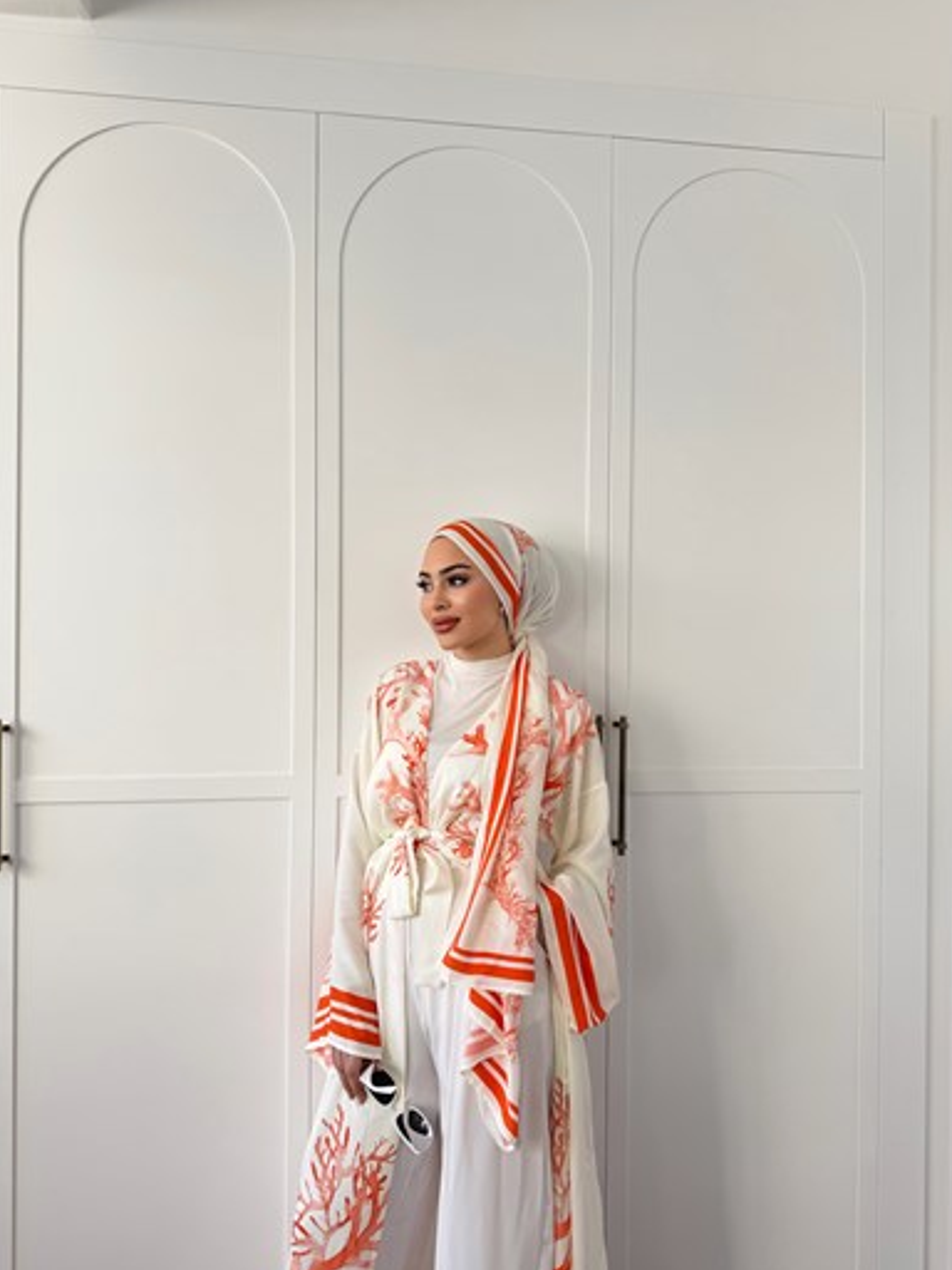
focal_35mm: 25
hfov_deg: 54.9
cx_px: 474
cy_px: 636
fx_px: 917
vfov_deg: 69.4
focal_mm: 6.76
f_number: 1.78
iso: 64
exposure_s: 1/252
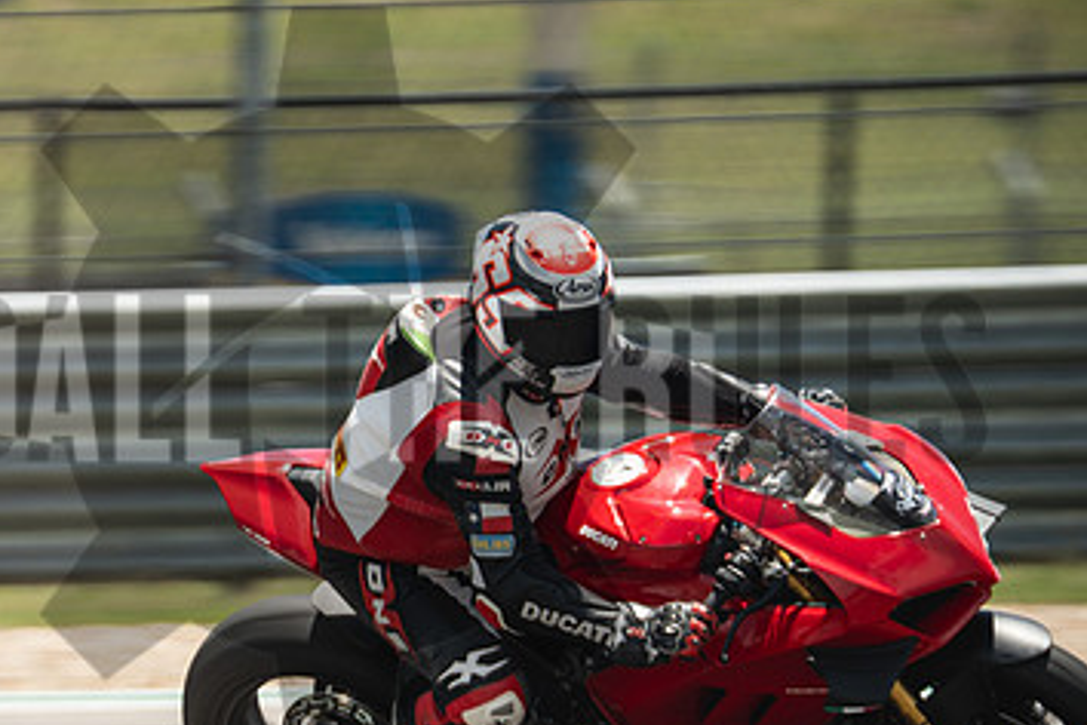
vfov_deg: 1.4
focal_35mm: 982
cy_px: 382
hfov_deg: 2.1
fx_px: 29649
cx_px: 338
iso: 160
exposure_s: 1/250
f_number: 6.4
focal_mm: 400
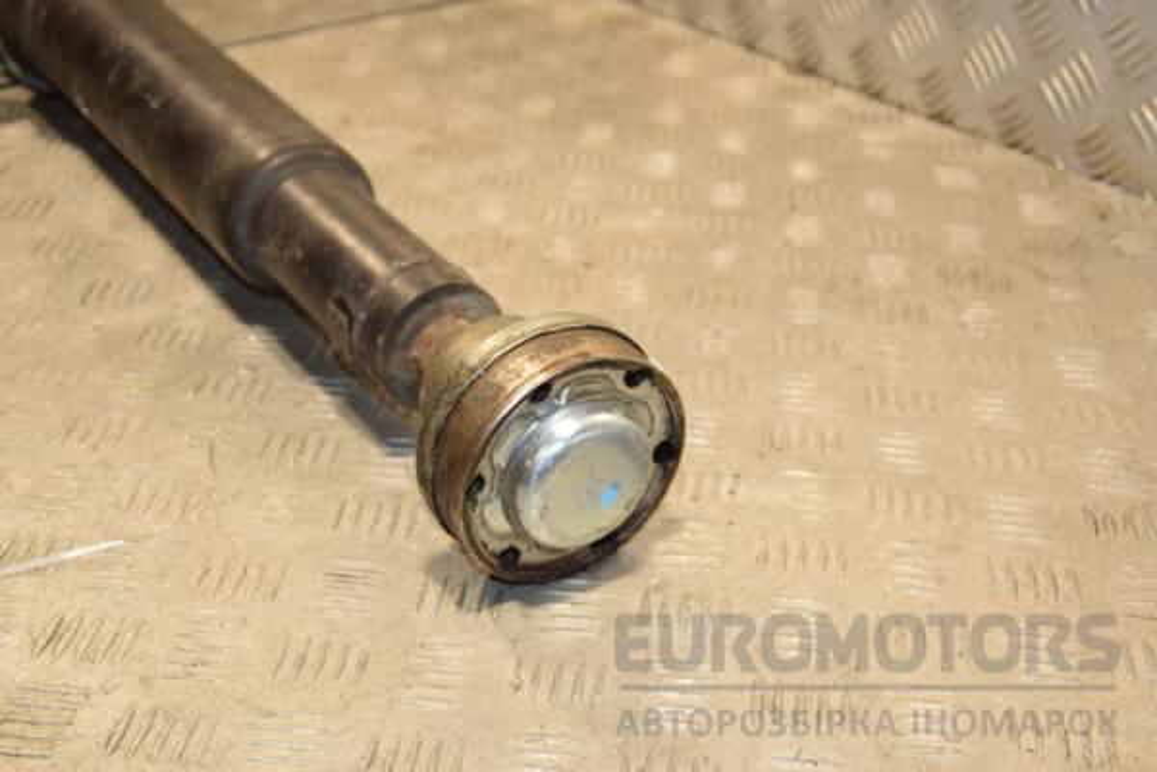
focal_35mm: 52
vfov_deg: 25.8
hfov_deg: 37.9
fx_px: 1687
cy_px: 386
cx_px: 578
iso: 800
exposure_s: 1/200
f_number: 5.6
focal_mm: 35
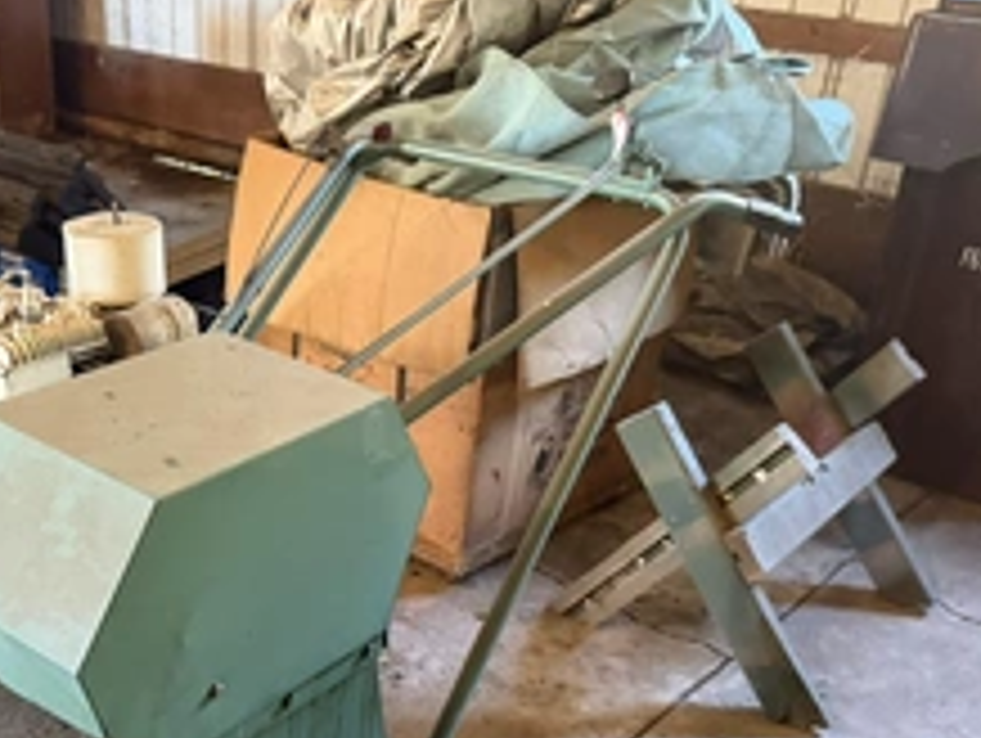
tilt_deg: -30.8
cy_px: 585
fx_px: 1248
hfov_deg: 41.9
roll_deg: -0.8
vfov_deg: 32.1
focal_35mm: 44
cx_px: 274
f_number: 1.78
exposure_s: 1/60
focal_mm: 6.76
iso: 800
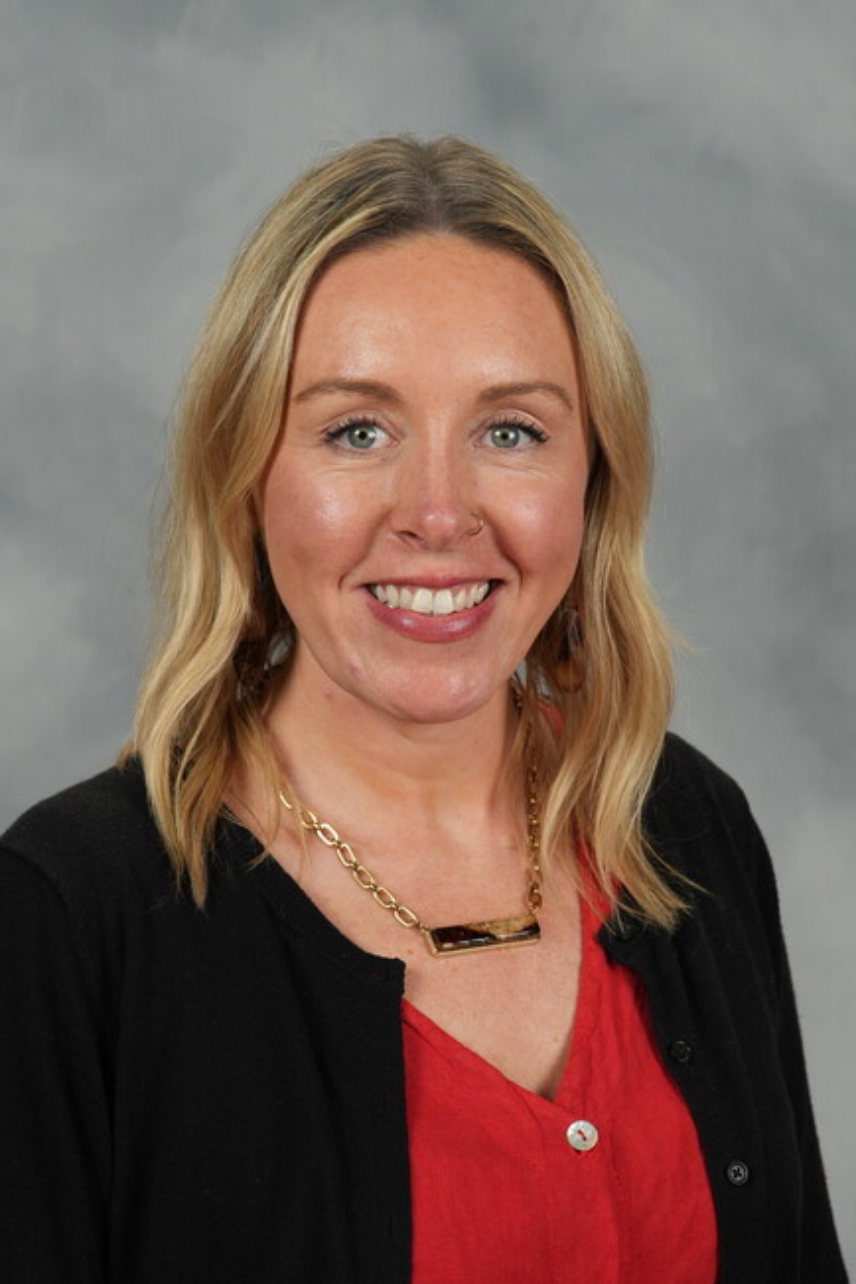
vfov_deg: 15.9
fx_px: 4601
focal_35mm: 129
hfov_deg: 10.6
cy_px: 665
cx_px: 388
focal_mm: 105
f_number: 8
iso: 200
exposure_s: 1/125
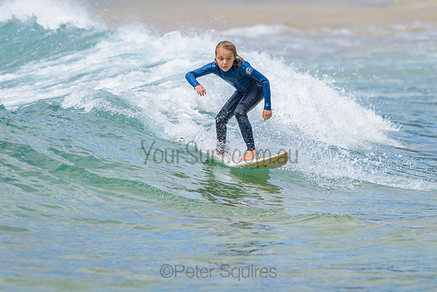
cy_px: 113
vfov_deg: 2.2
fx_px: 7446
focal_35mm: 613
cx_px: 219
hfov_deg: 3.4
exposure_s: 1/2000
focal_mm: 500
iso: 400
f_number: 5.6
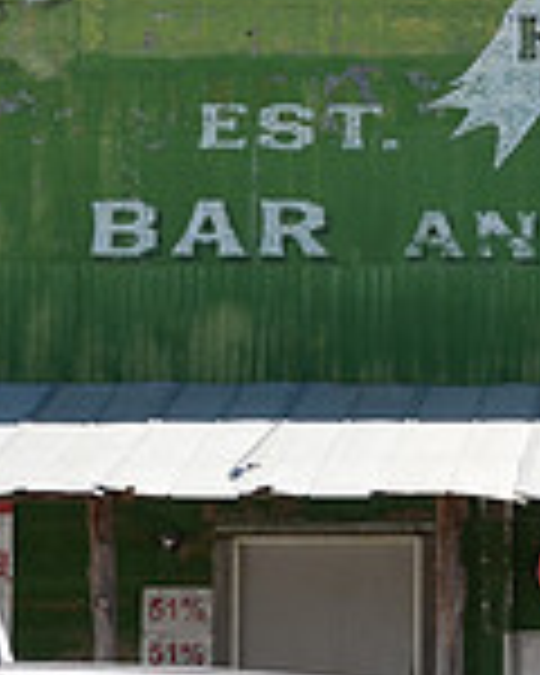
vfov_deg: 12.7
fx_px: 3037
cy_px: 252
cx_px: 585
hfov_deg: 10.1
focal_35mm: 152
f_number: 6.3
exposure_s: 1/160
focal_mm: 28
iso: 200
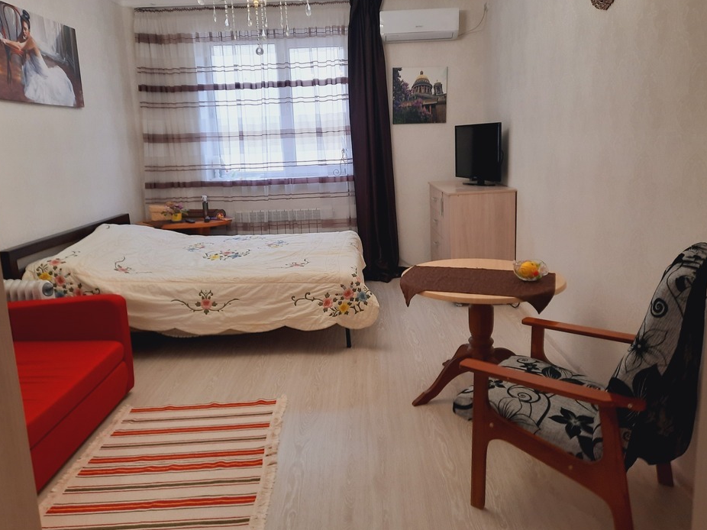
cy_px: 251
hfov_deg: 65.3
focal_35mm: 27
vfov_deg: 51.3
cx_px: 363
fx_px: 551
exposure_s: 1/33
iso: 80
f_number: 2
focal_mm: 4.6
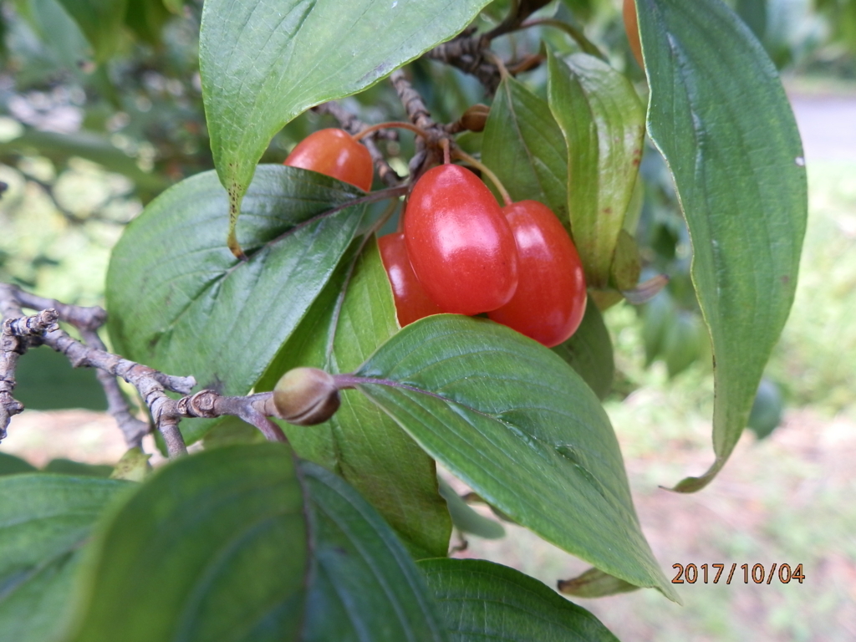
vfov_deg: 49.7
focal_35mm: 28
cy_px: 321
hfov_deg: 63.4
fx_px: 692
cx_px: 428
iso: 64
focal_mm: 5
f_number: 3.1
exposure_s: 1/40
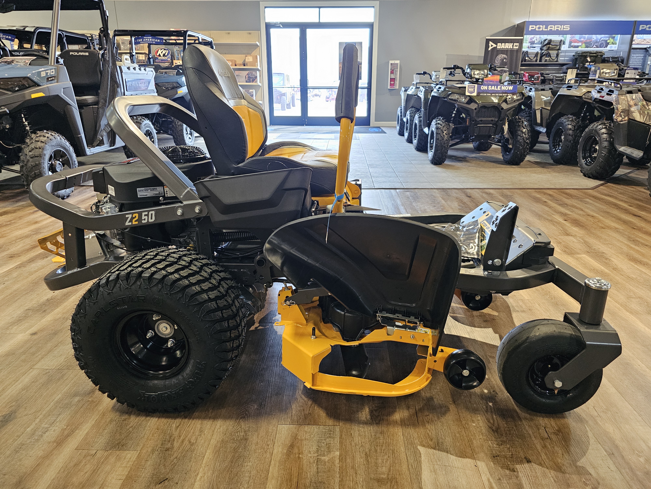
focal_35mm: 23
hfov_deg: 73.9
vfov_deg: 58.9
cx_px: 326
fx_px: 433
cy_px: 244
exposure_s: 1/120
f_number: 1.7
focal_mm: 6.3
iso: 800
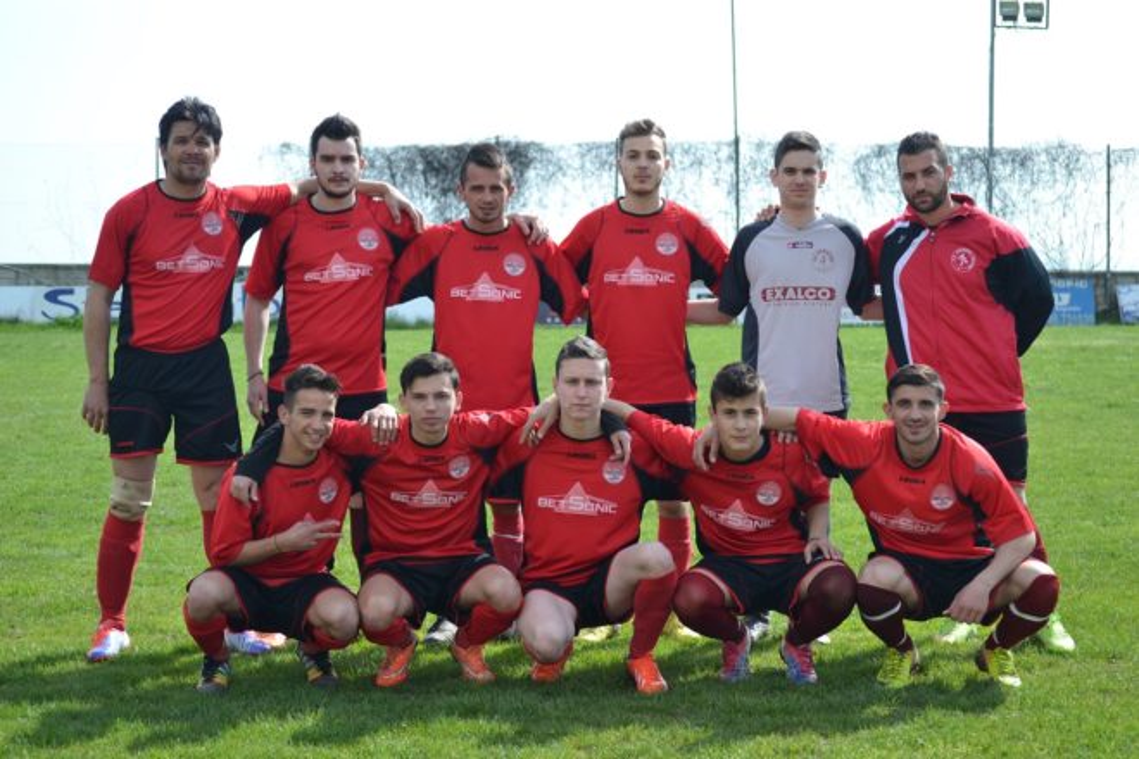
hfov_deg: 24.6
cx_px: 570
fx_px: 2610
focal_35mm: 82
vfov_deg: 16.6
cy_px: 380
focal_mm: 55
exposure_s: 1/1250
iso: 400
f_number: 5
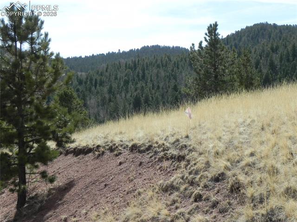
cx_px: 148
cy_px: 111
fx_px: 566
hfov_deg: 29.4
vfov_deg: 22.2
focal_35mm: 66
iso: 160
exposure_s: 1/346
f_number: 7.1
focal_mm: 11.8
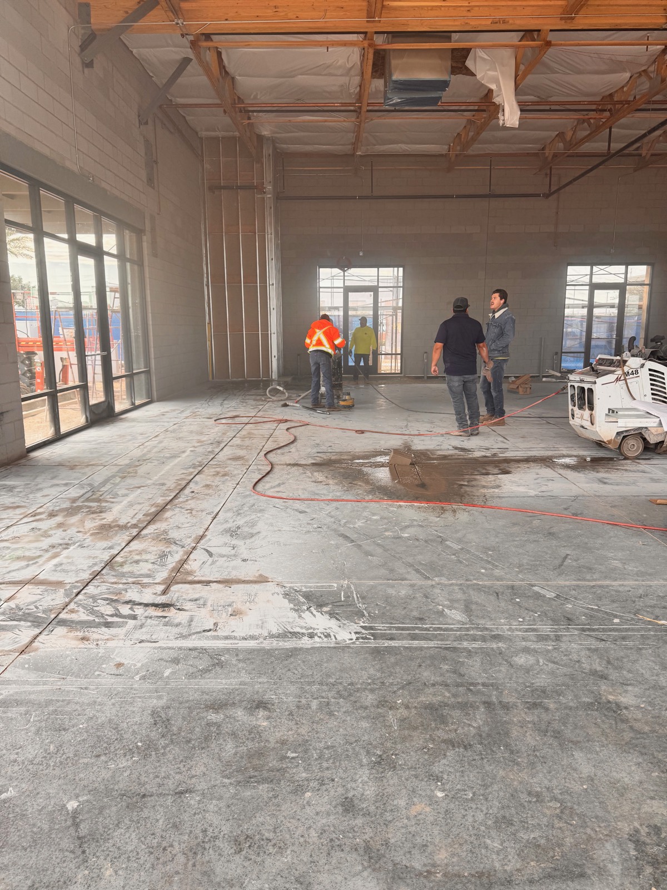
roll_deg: -0.2
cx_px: 334
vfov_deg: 71.6
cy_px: 445
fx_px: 617
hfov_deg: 56.8
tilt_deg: -10.1
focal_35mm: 24
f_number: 1.78
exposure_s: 1/121
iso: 64
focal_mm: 6.76
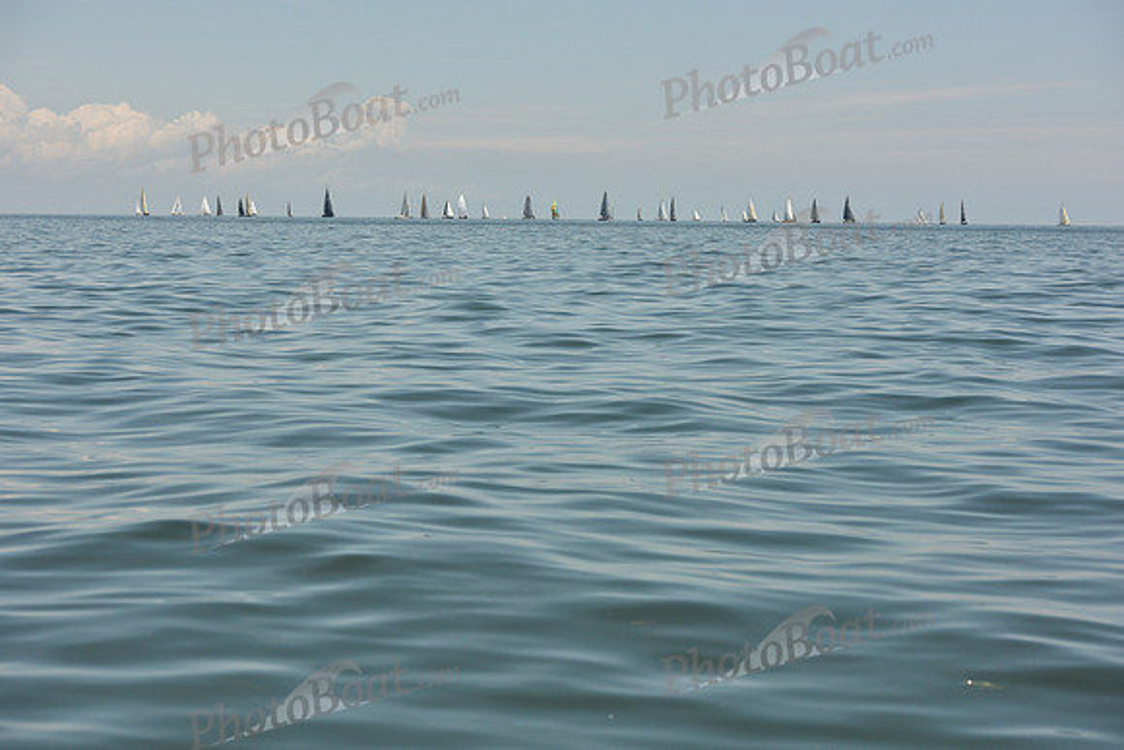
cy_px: 375
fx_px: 2436
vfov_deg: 17.5
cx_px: 562
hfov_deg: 26.0
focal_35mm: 78
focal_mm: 78
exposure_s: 1/2000
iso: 320
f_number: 7.1
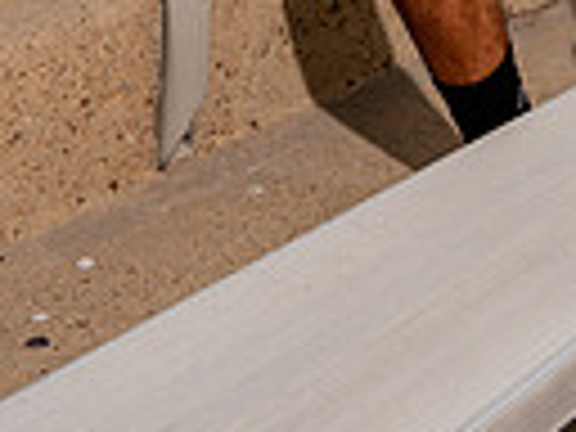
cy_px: -508
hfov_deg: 16.1
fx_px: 2030
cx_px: 410
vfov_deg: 10.8
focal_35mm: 122
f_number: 6.3
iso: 80
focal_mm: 36
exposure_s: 1/250
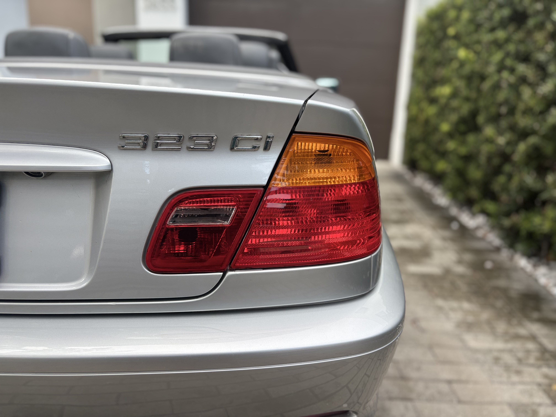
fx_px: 418
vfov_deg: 53.1
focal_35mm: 26
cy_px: 208
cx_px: 278
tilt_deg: -14.4
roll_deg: -1.9
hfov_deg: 67.3
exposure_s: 1/363
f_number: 1.6
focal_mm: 5.96
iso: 50
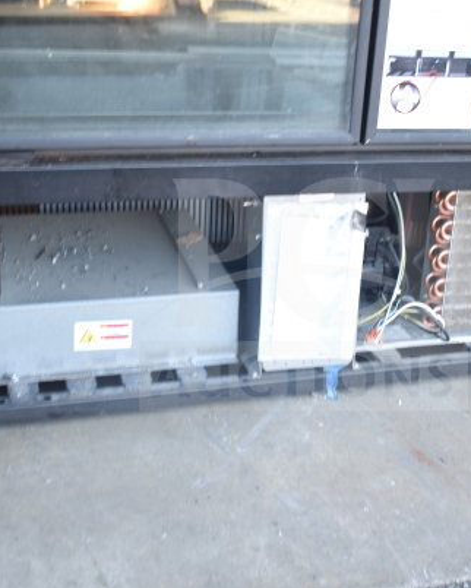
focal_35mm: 47
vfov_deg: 39.5
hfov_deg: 31.9
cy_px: 295
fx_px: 818
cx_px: 303
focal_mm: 22
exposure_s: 1/40
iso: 250
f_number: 3.8
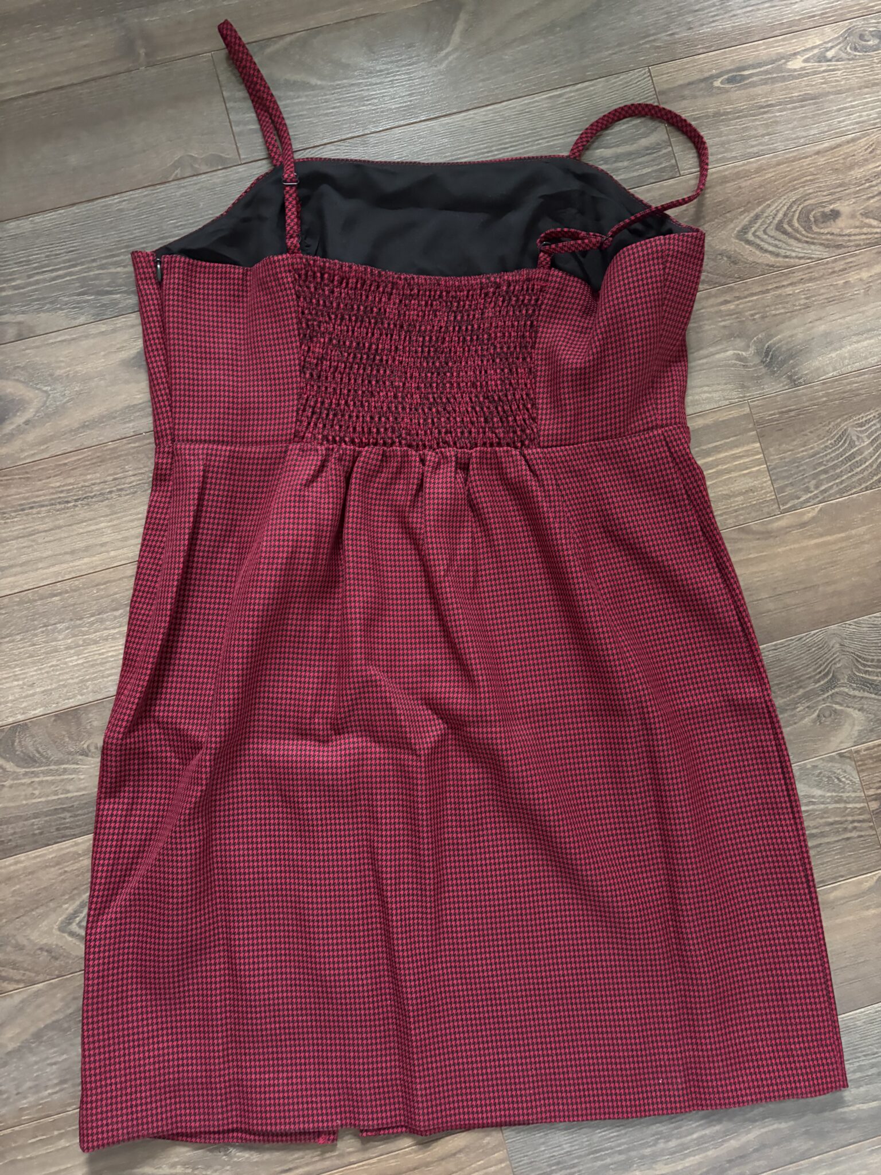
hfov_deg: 53.1
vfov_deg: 67.3
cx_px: 440
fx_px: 882
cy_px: 588
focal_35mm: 26
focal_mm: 5.96
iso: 800
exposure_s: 1/30
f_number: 1.6
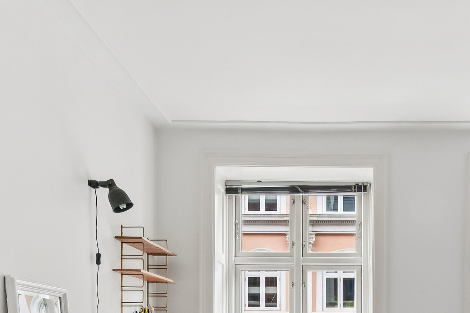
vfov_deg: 29.6
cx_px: 341
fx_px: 535
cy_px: 338
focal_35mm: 41
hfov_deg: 46.1
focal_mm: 12
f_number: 10
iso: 250
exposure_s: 1/1.67
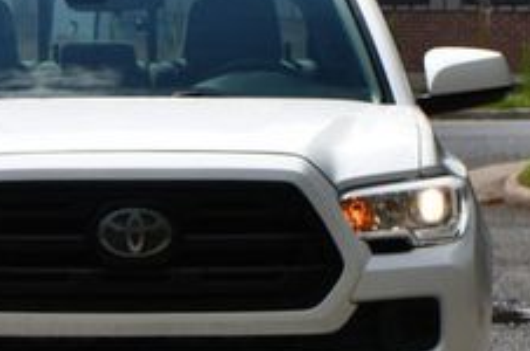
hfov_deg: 5.4
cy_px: 183
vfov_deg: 3.6
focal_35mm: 383
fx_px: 5631
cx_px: 96
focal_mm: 90
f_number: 9
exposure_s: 1/320
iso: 100
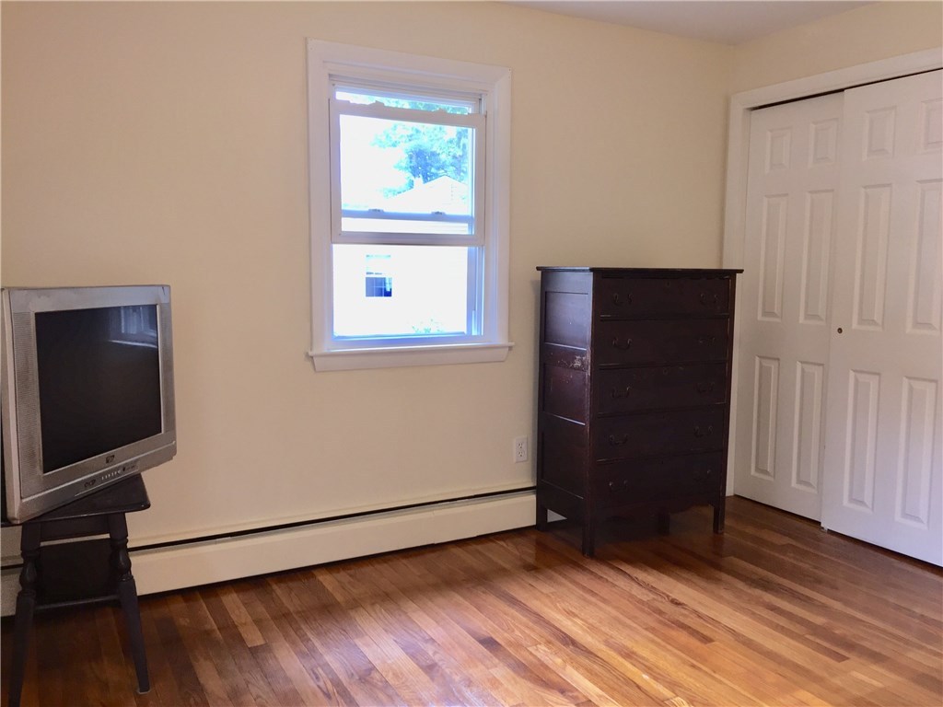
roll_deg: -1.3
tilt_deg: -6.6
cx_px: 472
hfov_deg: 61.7
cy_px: 354
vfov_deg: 48.2
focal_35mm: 29
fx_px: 790
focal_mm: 4.15
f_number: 2.2
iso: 40
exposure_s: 1/30
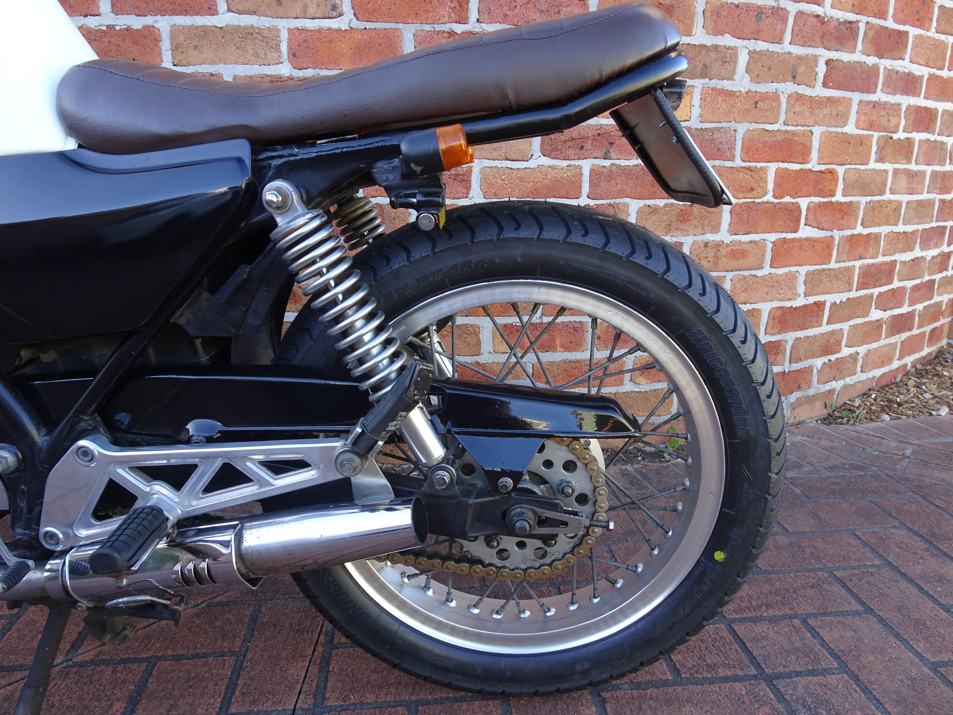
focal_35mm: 24
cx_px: 476
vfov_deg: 56.8
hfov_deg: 71.6
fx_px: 661
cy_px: 358
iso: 80
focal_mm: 4.1
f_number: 3.5
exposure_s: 1/60
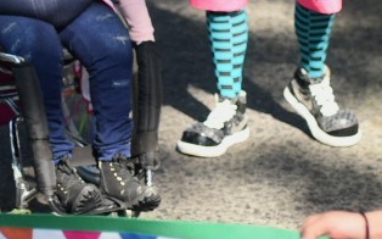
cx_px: -35
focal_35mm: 184
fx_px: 1915
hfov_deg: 11.2
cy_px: 116
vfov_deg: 7.1
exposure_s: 1/640
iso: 100
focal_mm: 35
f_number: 2.2
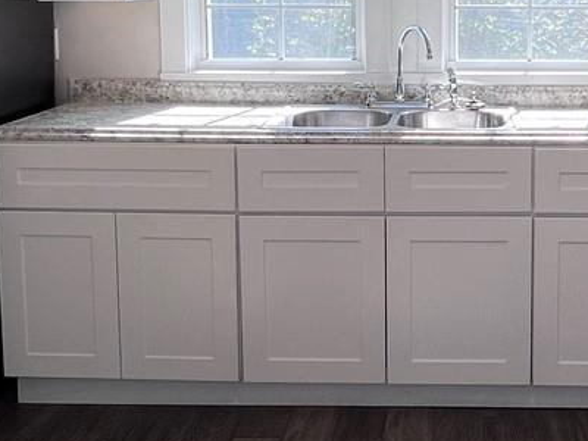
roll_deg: +0.1
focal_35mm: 52
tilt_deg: -6.7
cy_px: 97
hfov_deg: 35.7
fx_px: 883
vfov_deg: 27.5
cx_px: 463
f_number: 1.8
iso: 40
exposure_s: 1/122
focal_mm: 1.57
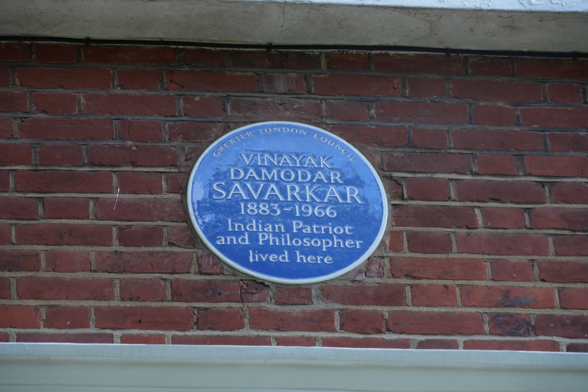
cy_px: 196
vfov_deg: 6.8
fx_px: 3282
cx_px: 294
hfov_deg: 10.2
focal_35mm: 201
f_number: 11
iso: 1250
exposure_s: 1/125
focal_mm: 201
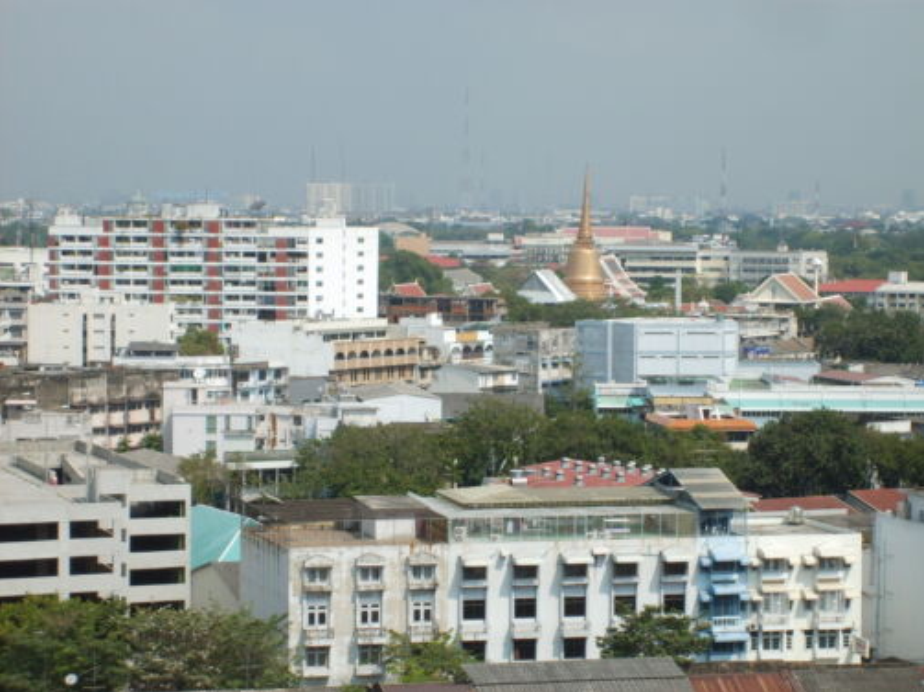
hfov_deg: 18.6
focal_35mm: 106
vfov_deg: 14.0
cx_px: 465
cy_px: 348
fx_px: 2829
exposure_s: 1/750
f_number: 4.9
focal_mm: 17.4
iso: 50
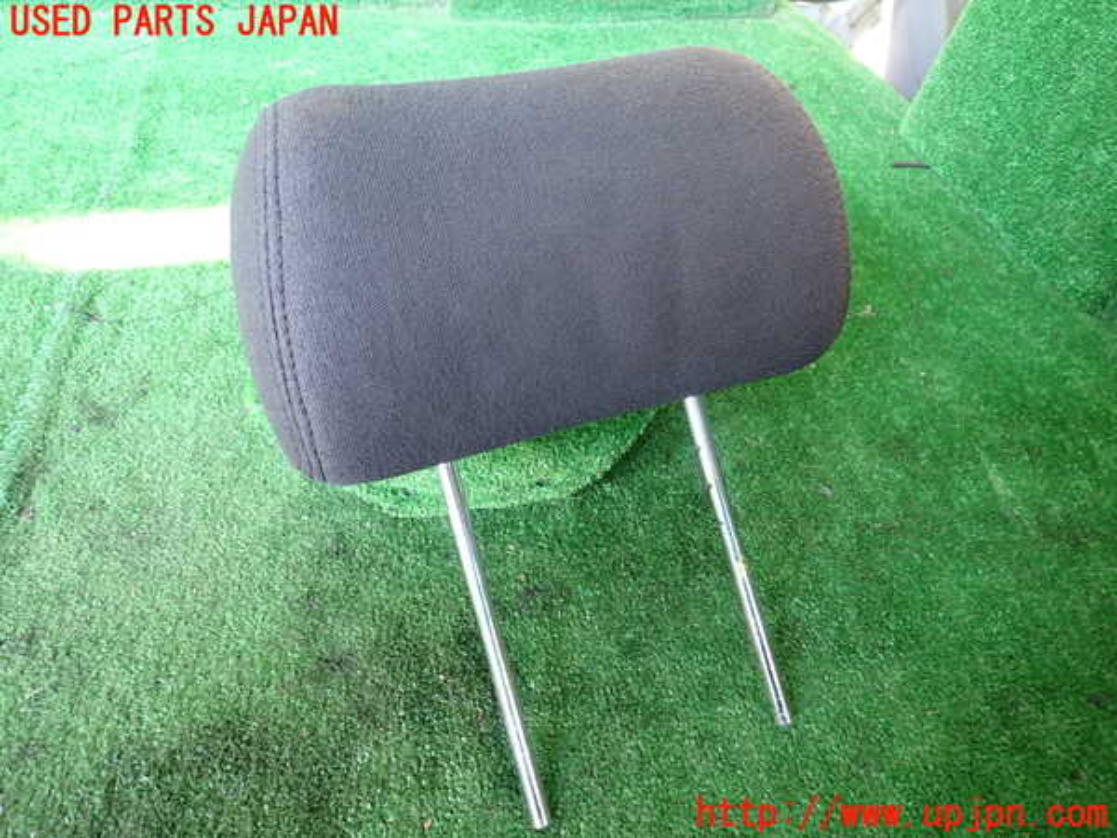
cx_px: 558
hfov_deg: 69.4
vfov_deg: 54.9
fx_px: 807
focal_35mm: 25
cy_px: 419
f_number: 2
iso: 200
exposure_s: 1/40
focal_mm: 4.5
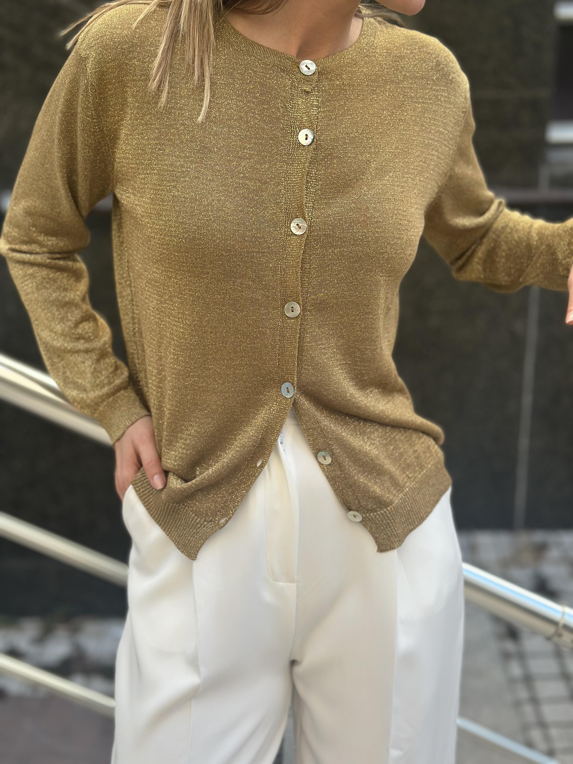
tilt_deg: -20.6
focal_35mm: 48
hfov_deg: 30.3
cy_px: 382
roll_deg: +1.3
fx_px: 1059
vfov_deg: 39.7
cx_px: 286
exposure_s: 1/864
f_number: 1.78
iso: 80
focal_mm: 6.86
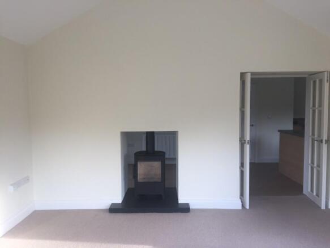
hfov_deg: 61.7
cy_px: 124
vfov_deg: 48.2
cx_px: 165
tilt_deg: -4.1
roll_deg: +1.0
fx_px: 276
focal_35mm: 29
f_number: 2.2
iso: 32
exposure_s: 1/100
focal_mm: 4.15
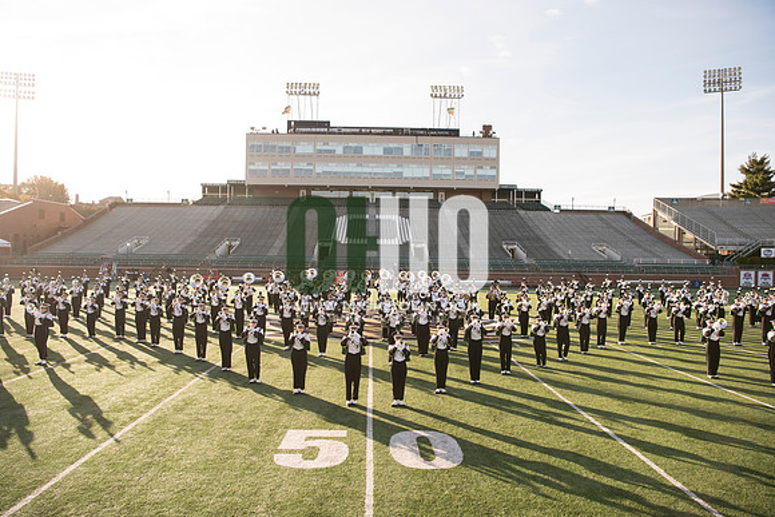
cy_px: 258
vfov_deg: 53.2
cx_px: 388
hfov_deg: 73.7
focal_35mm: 24
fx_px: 517
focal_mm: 24
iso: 320
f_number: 5
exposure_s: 1/640
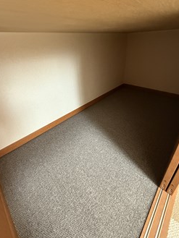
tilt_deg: -26.6
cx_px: 90
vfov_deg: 90.5
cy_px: 103
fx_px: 117
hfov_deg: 74.8
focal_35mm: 17
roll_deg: +2.9
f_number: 2.2
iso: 800
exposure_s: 1/50
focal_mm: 2.22
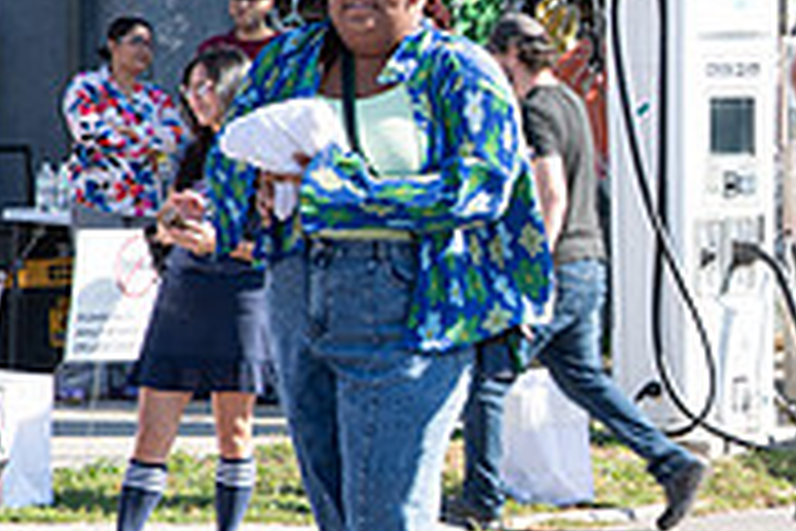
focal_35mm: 229
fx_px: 5063
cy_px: 364
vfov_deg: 6.0
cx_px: 1066
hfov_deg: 8.8
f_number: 9
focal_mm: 70
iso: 160
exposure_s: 1/100
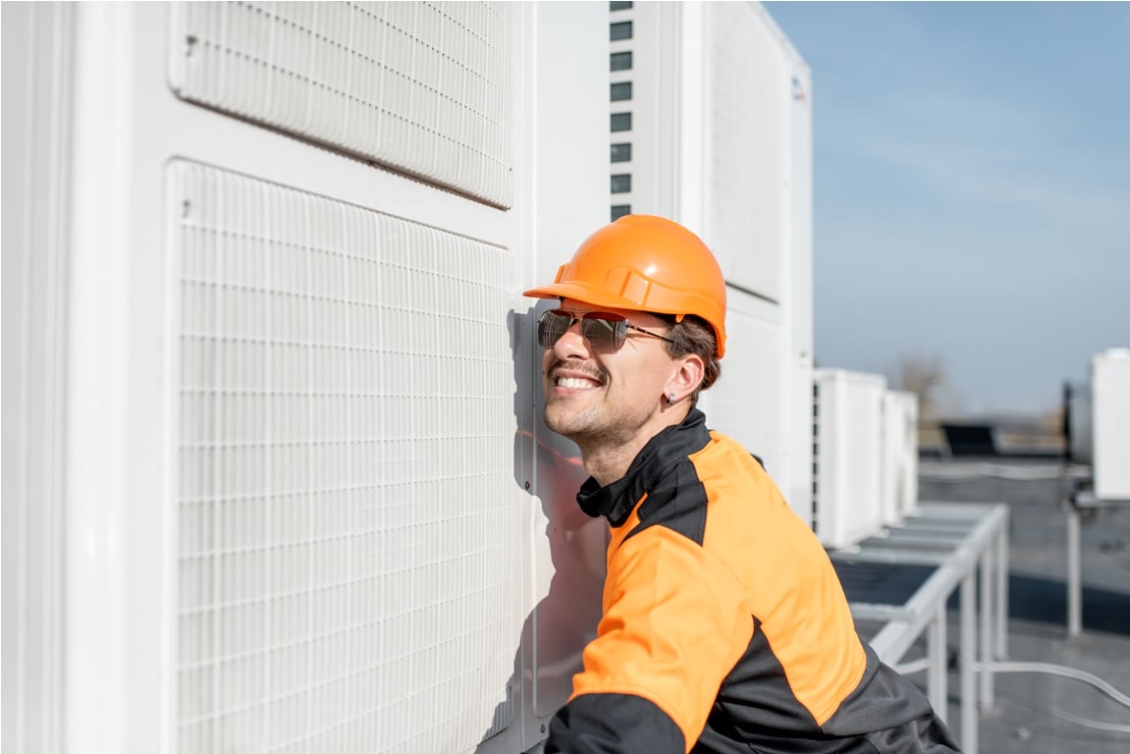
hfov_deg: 54.4
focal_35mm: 35
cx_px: 565
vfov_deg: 37.9
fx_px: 1099
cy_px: 377
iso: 200
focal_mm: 35
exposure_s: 1/6400
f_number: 2.2
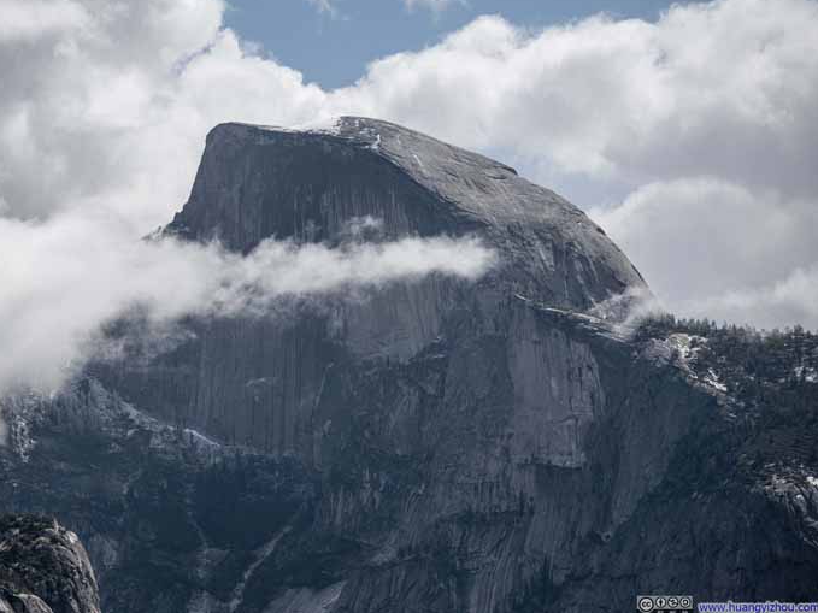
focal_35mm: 136
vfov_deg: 10.9
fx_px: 3213
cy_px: 294
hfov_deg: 14.5
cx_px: 341
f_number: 5
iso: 100
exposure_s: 1/2500
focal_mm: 120
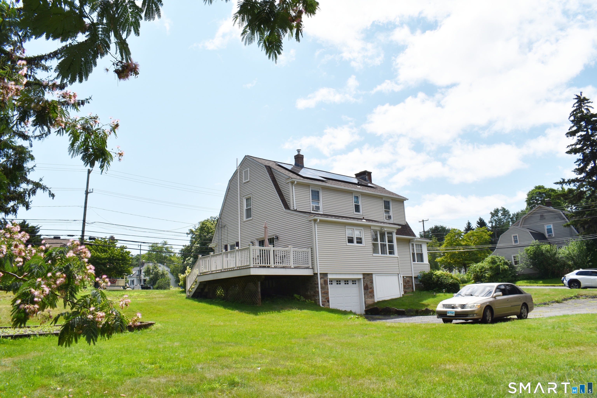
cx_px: 298
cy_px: 199
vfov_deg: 47.9
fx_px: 448
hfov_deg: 67.4
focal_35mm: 27
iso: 100
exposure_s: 1/200
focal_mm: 18
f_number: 14
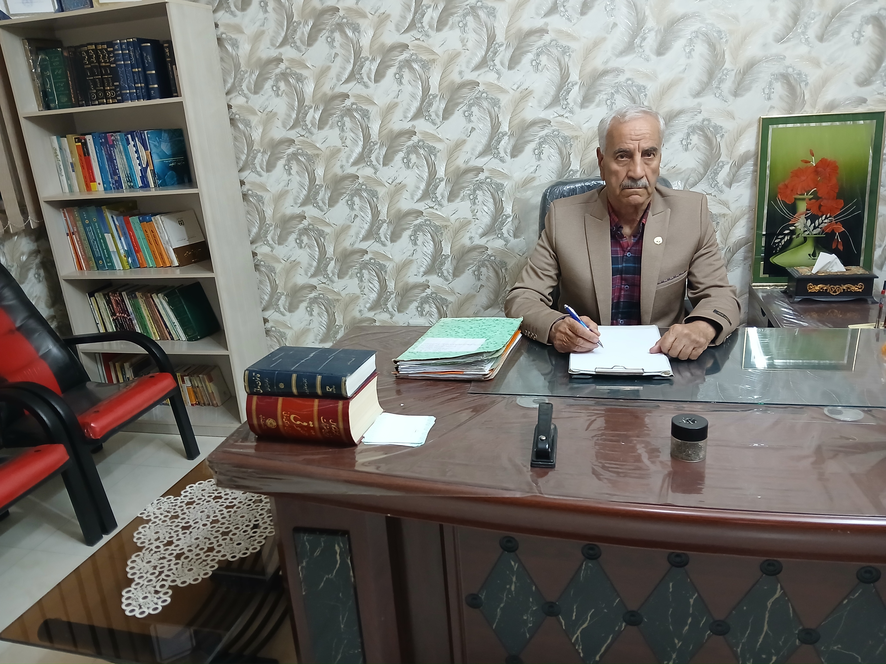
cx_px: 443
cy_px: 332
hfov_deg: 67.3
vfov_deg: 53.1
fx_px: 665
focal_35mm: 26
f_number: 1.8
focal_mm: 3.98
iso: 400
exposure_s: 1/25
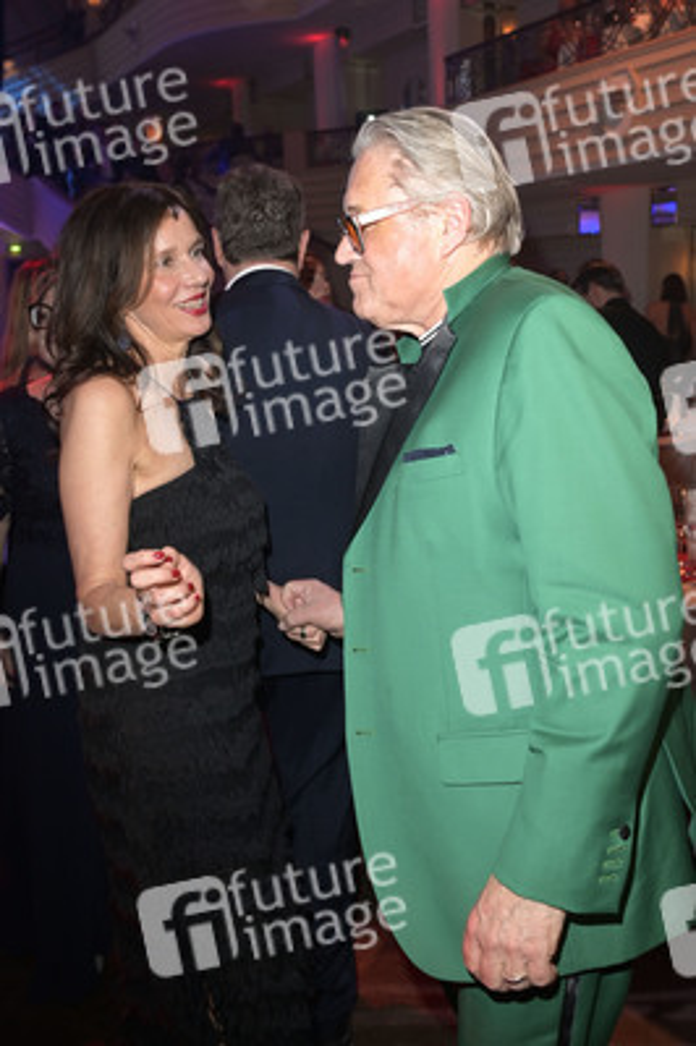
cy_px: 523
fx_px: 930
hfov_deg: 41.0
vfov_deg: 58.8
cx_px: 348
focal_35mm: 32
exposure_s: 1/100
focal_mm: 32
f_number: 5
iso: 2500
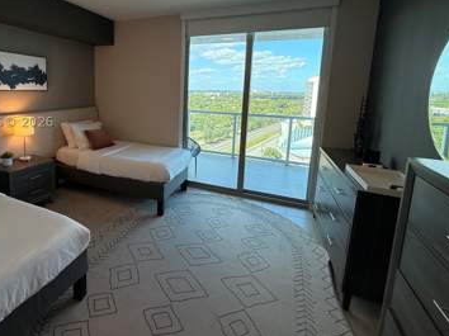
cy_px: 122
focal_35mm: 19
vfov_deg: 67.3
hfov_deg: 83.2
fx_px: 246
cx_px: 170
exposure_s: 1/403
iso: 64
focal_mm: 2.22
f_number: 2.2
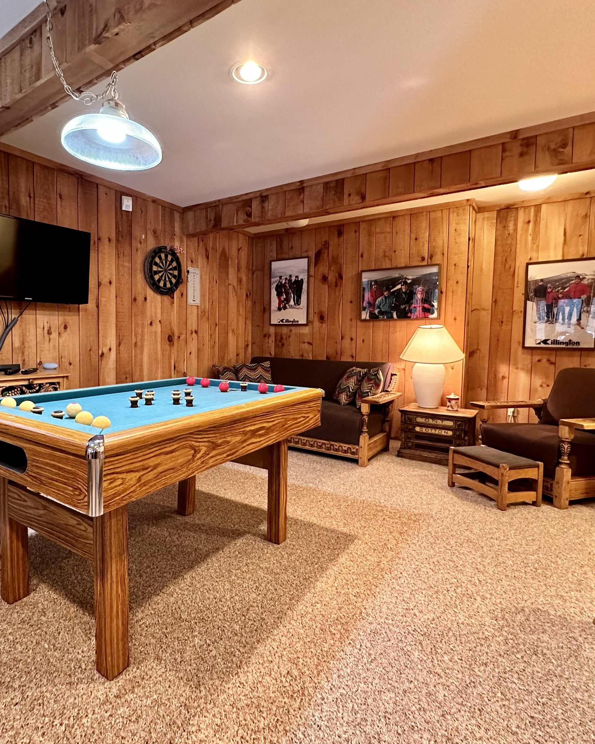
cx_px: 248
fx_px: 418
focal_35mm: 19
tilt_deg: -2.9
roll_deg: -0.2
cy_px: 359
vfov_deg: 83.2
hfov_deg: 70.4
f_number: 2.2
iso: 800
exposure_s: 1/60
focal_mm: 2.22
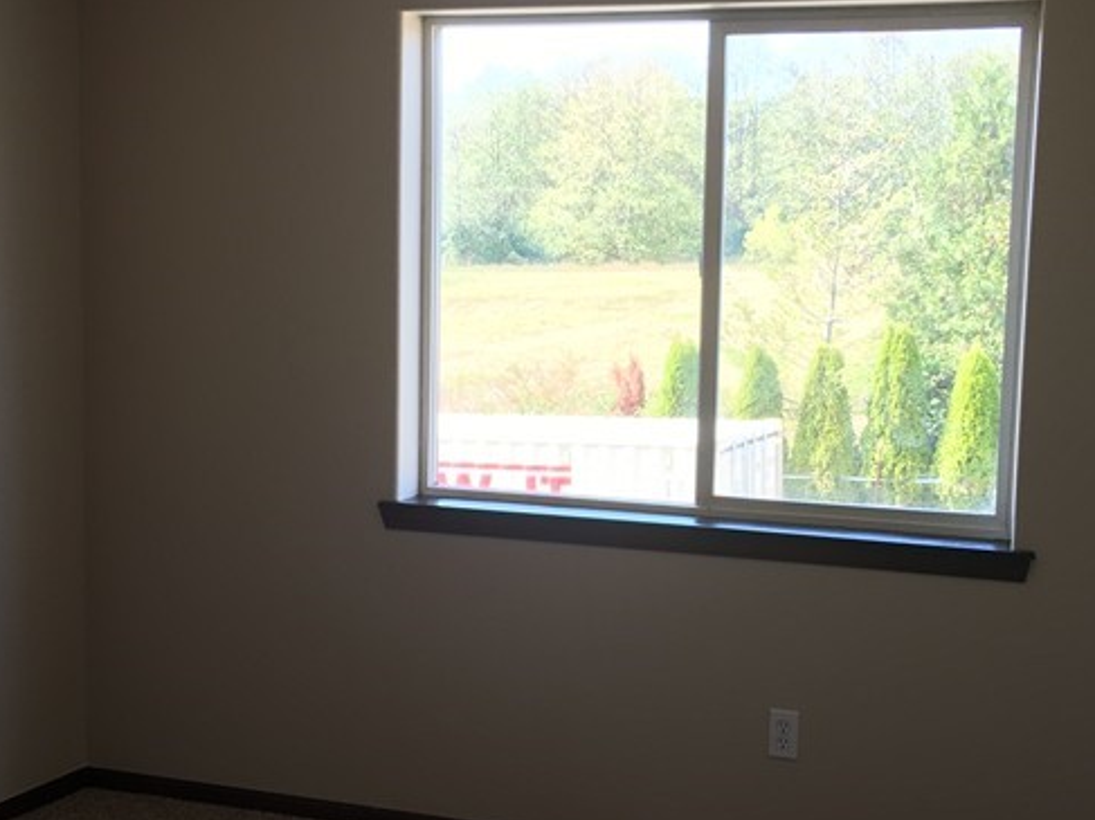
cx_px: 544
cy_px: 523
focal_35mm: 61
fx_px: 1929
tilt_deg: -7.1
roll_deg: -1.2
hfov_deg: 31.7
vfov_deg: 23.9
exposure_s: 1/60
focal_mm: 4.15
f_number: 2.2
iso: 25
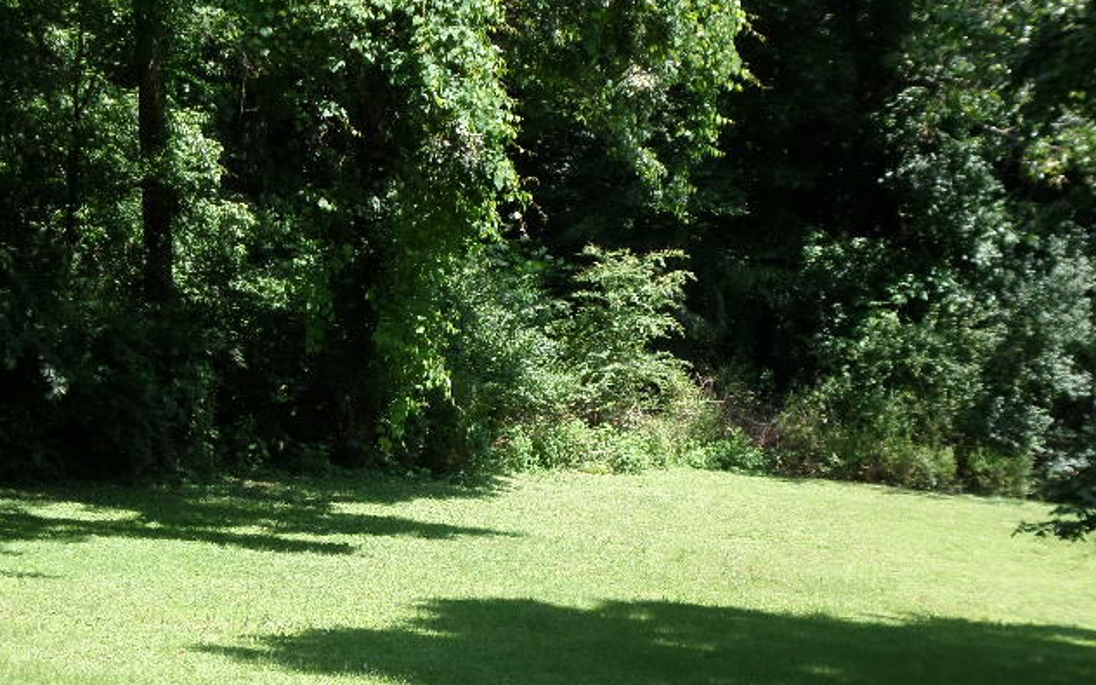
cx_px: 413
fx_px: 2718
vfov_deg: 14.3
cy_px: 466
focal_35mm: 91
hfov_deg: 22.7
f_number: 4.4
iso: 80
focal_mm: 9.6
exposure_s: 1/180
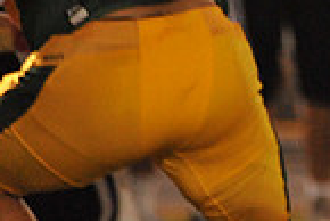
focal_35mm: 1841
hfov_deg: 1.1
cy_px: 16
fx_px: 16892
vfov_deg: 0.7
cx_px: 651
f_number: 6.3
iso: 6400
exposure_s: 1/200
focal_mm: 460
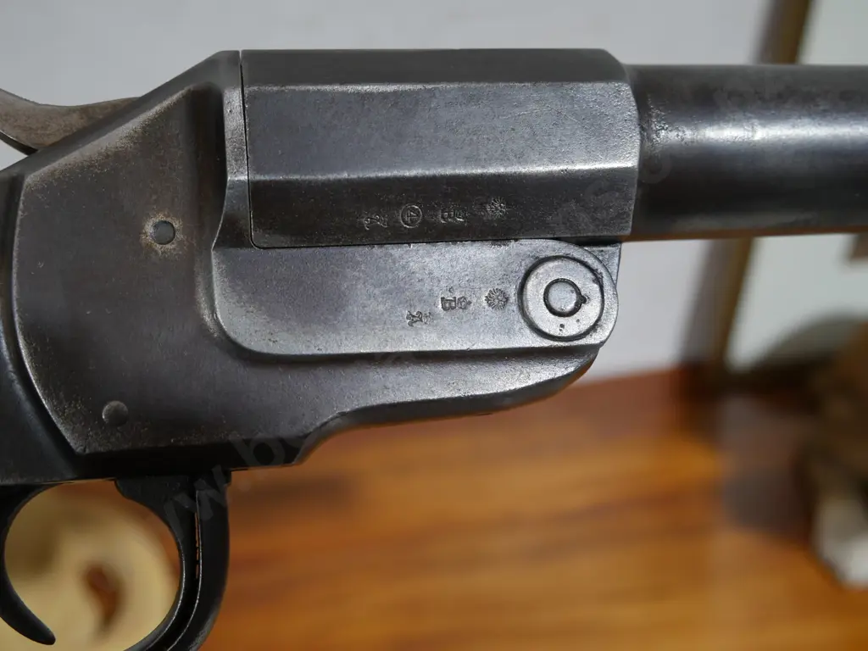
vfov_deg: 34.3
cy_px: 326
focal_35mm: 42
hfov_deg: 44.8
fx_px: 1053
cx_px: 434
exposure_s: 1/60
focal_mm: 21
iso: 500
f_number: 4.6
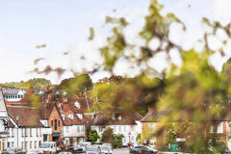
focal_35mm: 146
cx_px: 28
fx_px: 937
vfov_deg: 9.4
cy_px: 91
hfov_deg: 13.9
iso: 100
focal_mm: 50
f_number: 1.8
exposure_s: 1/1000
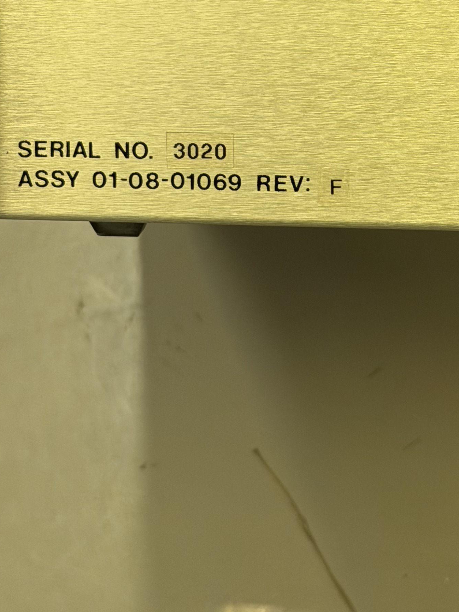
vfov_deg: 18.1
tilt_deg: -63.6
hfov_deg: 13.6
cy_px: 142
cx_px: 436
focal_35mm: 108
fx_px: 1909
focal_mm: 6.76
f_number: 1.78
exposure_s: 1/60
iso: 160
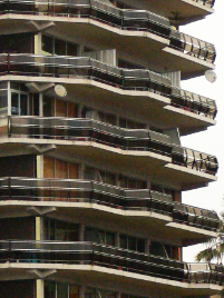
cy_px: 181
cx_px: 79
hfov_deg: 5.2
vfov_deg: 6.9
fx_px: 2476
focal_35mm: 287
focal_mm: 16.3
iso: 400
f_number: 3.2
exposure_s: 1/1000
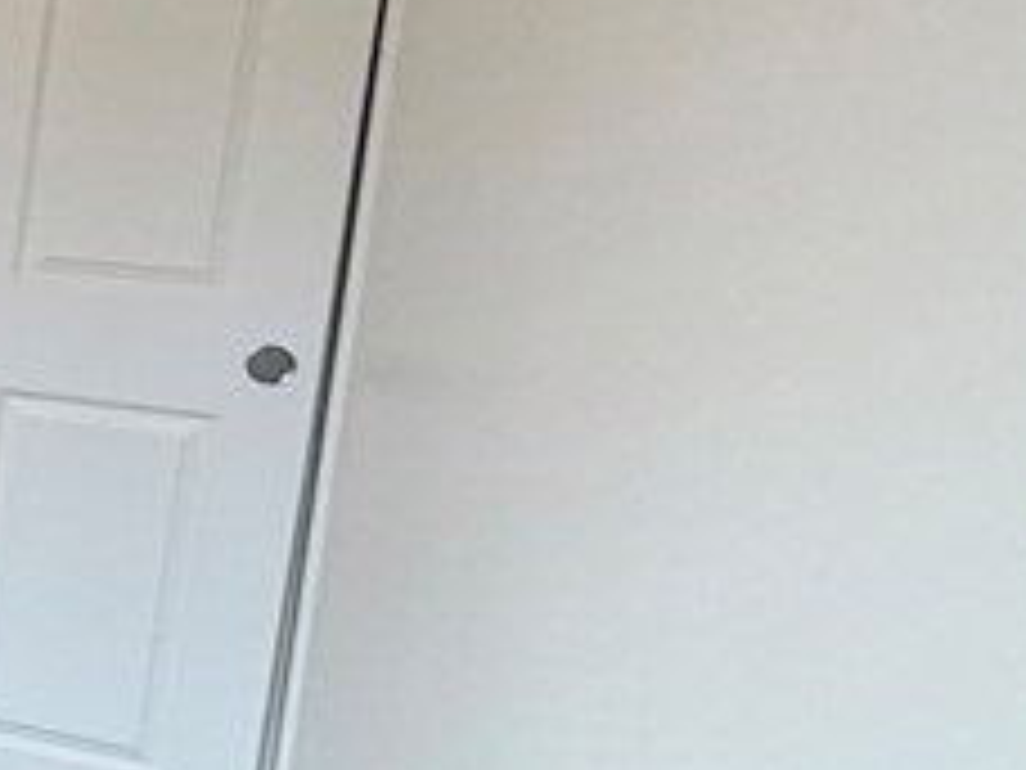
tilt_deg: -9.5
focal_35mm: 63
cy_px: 252
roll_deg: -0.3
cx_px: -1143
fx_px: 1867
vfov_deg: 23.2
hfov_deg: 17.8
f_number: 2.2
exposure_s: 1/120
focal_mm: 2.22
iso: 125
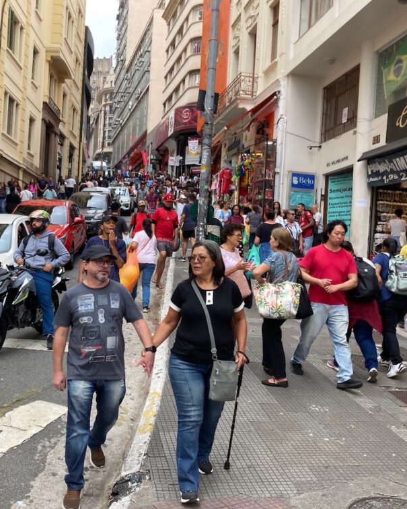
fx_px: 557
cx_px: 178
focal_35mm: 37
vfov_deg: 49.1
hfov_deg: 40.1
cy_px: 251
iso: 20
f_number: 1.8
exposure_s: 1/222
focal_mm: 3.99
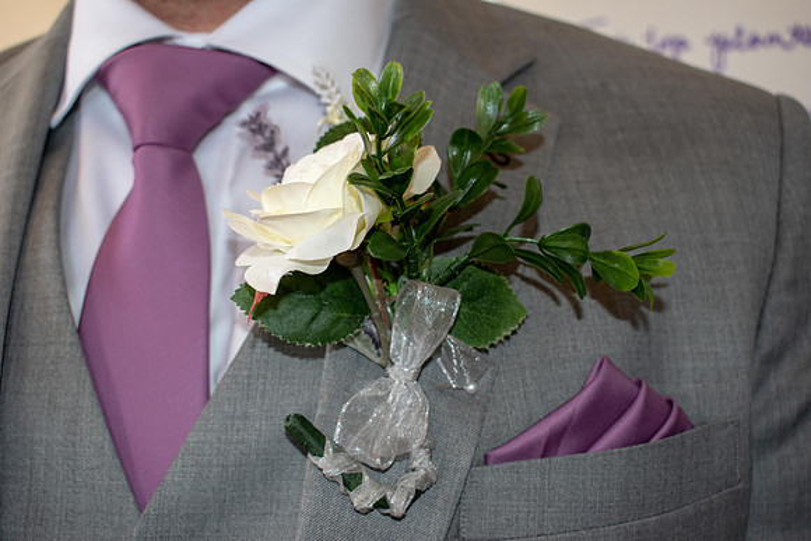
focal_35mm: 51
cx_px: 406
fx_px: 1149
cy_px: 270
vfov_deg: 26.5
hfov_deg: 38.9
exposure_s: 1/100
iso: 800
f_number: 5
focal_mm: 34
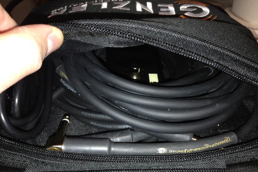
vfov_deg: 37.8
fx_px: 251
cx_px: 129
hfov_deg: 54.4
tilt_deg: -36.8
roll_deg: -1.9
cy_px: 89
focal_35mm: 35
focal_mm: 3.3
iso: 32
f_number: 2.4
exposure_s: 1/16
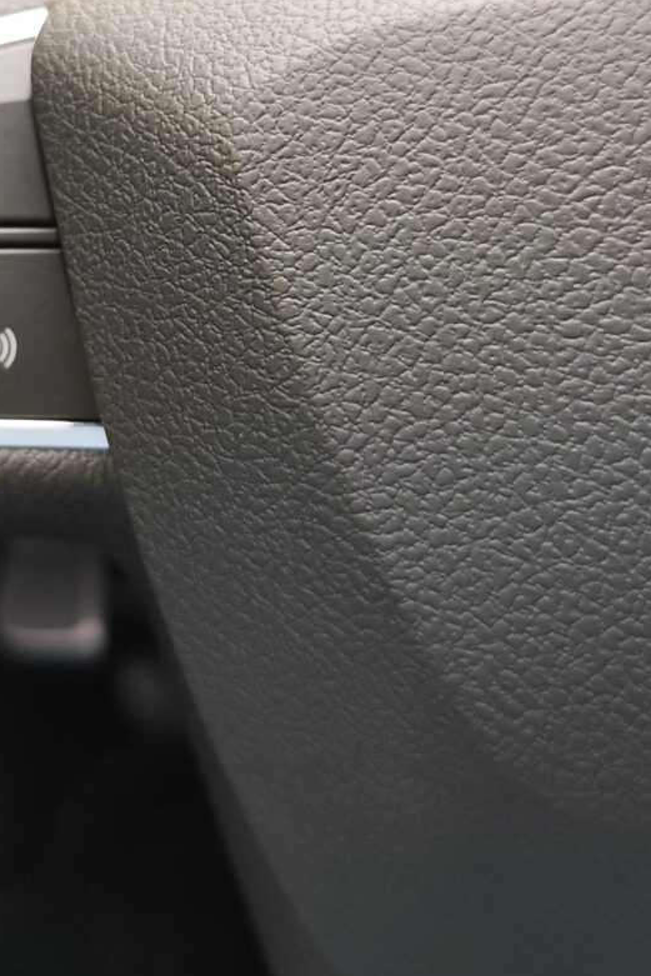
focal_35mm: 49
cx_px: 114
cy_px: 304
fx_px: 1328
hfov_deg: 26.9
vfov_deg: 39.7
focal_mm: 7.01
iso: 886
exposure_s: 1/50
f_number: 1.69
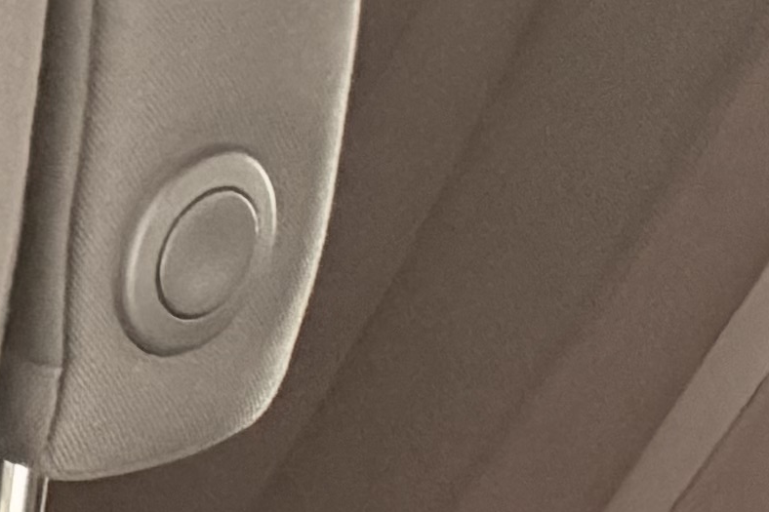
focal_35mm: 181
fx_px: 3865
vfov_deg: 7.1
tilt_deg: -28.2
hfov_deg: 8.7
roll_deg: +0.2
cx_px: -1777
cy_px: 1262
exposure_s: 1/36
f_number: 1.78
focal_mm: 6.76
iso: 1000
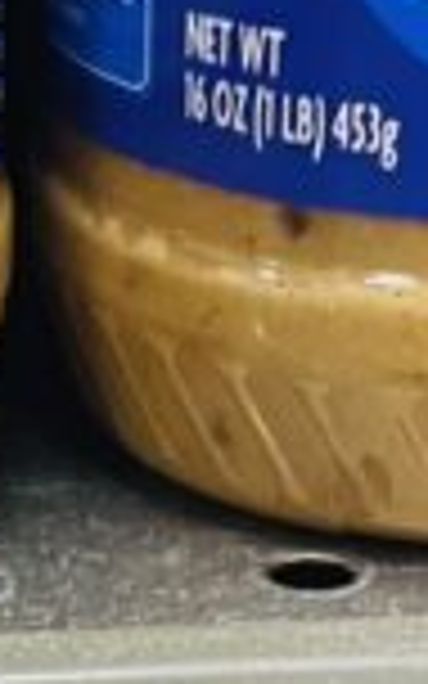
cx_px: -284
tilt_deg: -25.5
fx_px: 3471
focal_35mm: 186
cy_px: 837
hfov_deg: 6.9
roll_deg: +3.2
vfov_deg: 11.0
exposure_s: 1/60
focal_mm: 4.2
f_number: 1.6
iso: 200
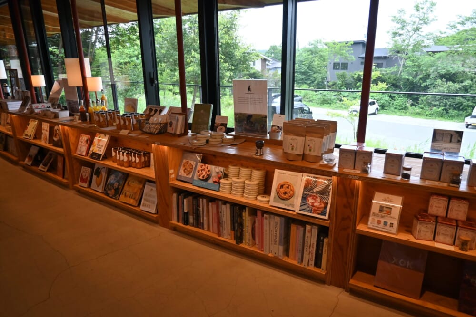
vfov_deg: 53.1
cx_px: 238
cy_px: 158
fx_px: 317
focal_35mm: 24
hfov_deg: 73.7
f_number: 3.5
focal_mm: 16
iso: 400
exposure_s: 1/200
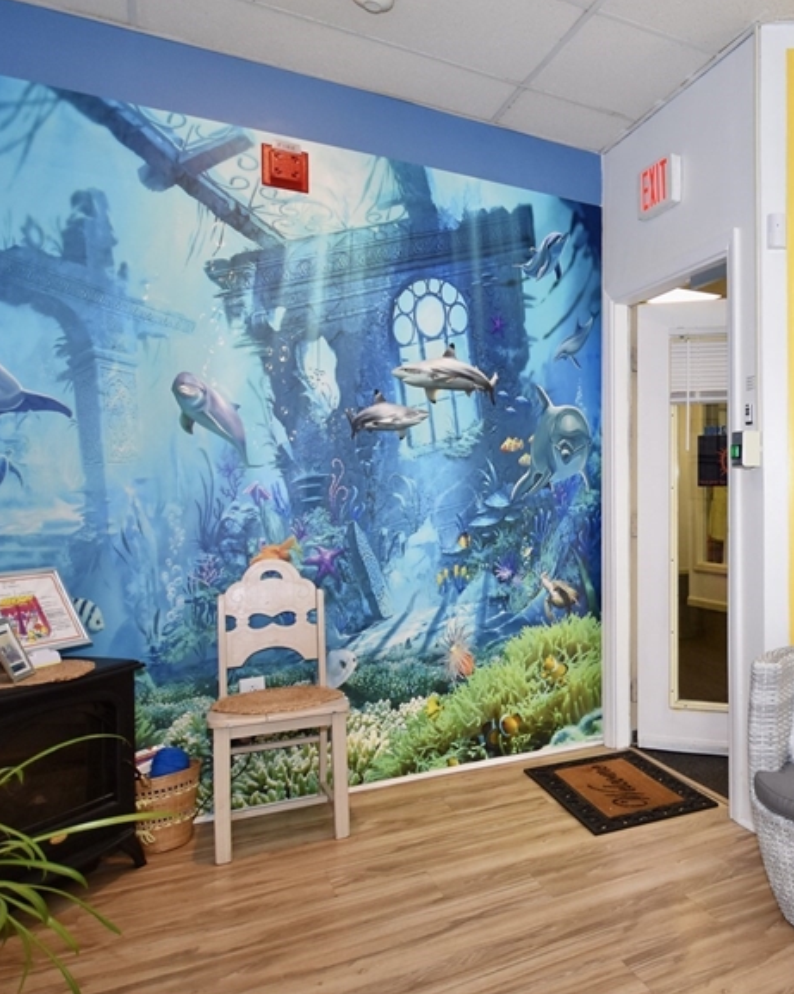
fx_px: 735
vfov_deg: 68.0
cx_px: 775
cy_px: 533
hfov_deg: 48.0
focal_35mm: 25
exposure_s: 1/60
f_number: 4
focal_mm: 10
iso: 560
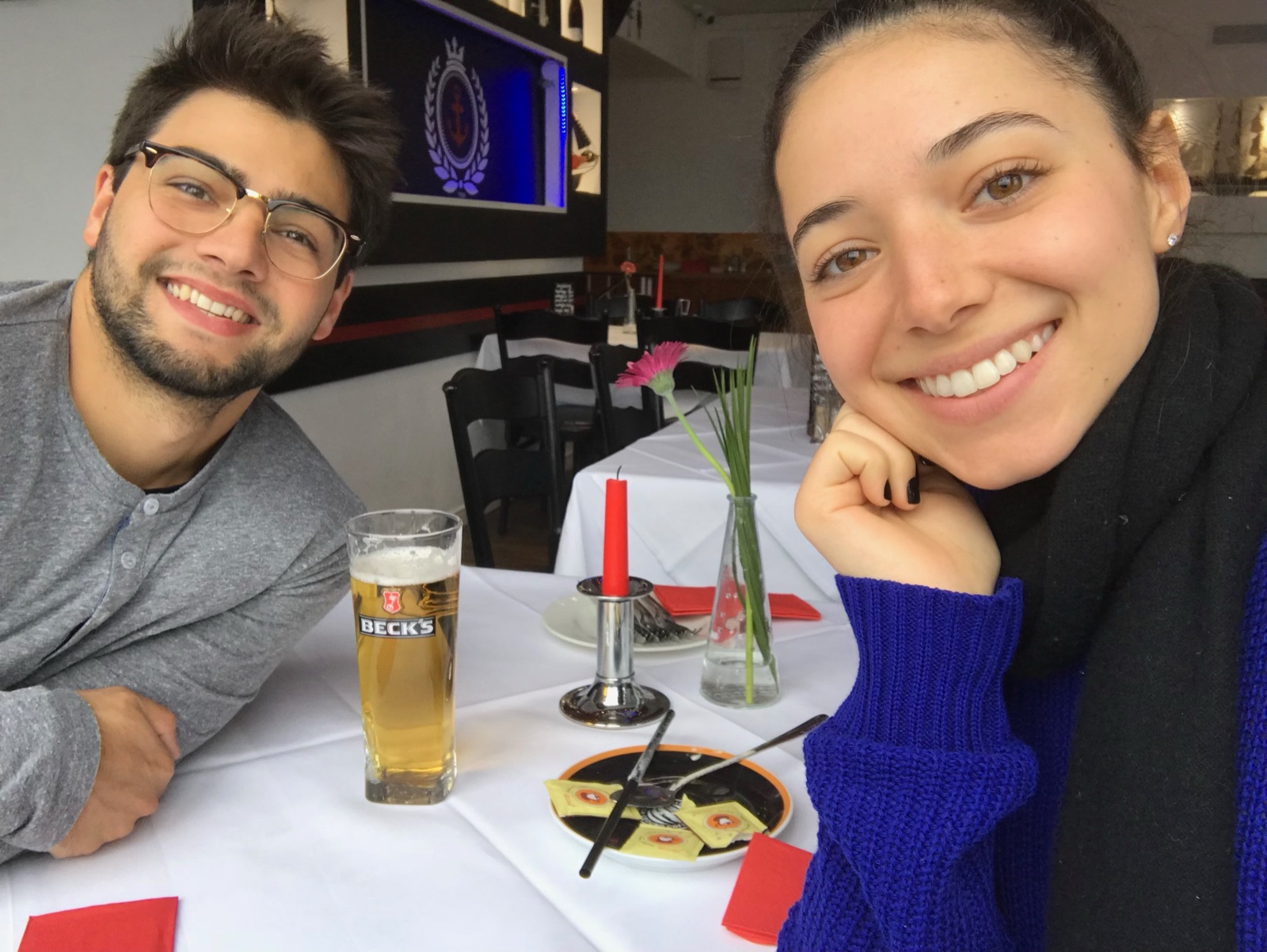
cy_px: 476
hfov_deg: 56.8
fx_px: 1172
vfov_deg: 44.2
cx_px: 634
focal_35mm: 32
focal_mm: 2.87
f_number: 2.2
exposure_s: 1/100
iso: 32
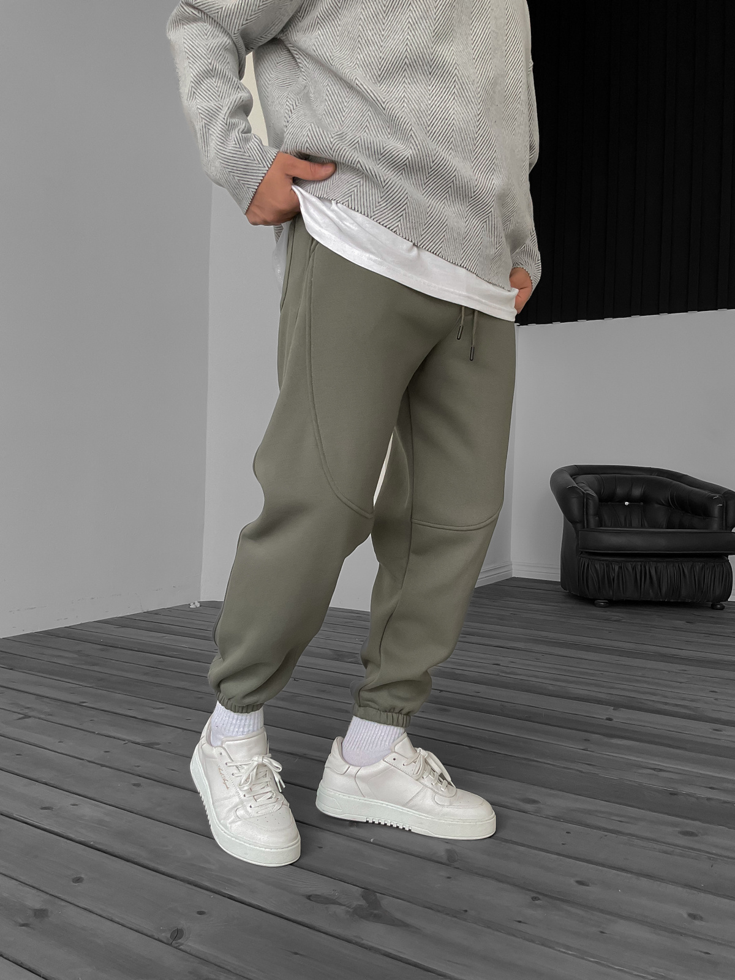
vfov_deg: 61.7
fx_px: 821
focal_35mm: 29
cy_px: 490
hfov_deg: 48.2
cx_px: 368
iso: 64
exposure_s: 1/120
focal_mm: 3
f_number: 1.8
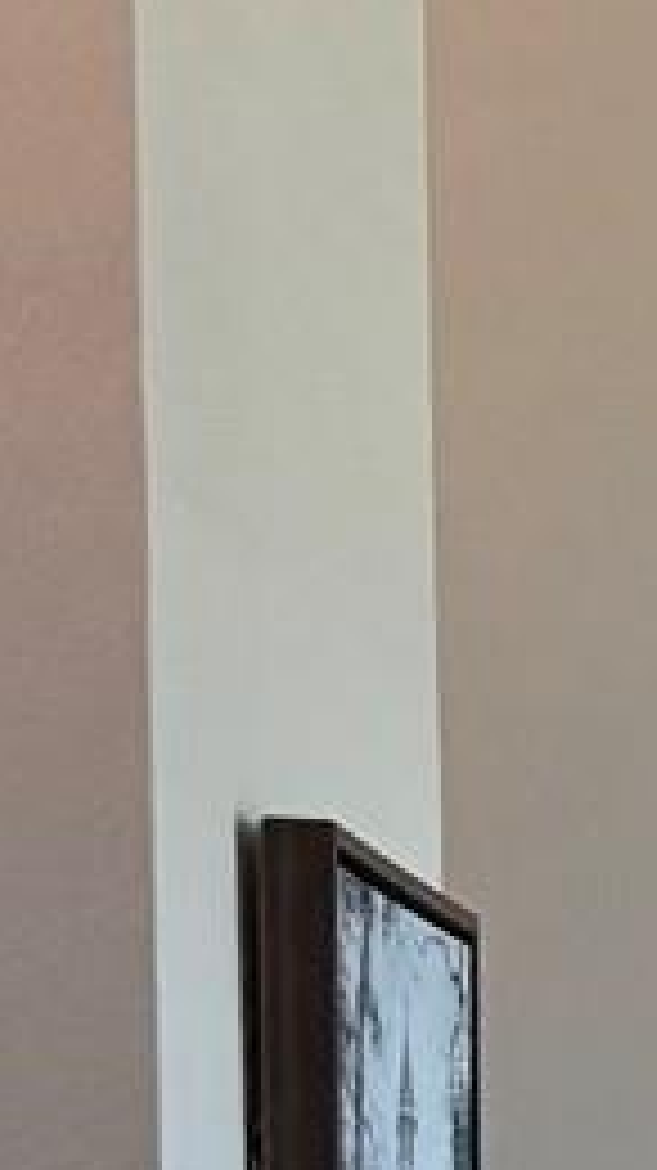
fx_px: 4993
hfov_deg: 5.4
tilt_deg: -4.4
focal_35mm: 161
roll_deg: -1.5
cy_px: 1881
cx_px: 3514
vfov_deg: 12.5
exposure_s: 1/120
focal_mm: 6.76
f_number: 1.78
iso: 160
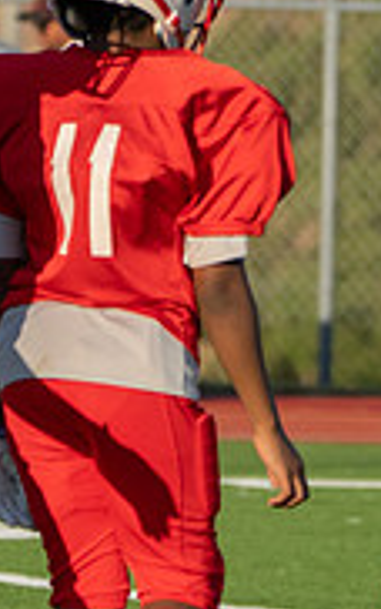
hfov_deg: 1.3
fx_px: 16256
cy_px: -80
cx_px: 581
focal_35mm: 980
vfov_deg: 2.1
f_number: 5.6
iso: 200
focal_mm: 212
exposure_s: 1/1000
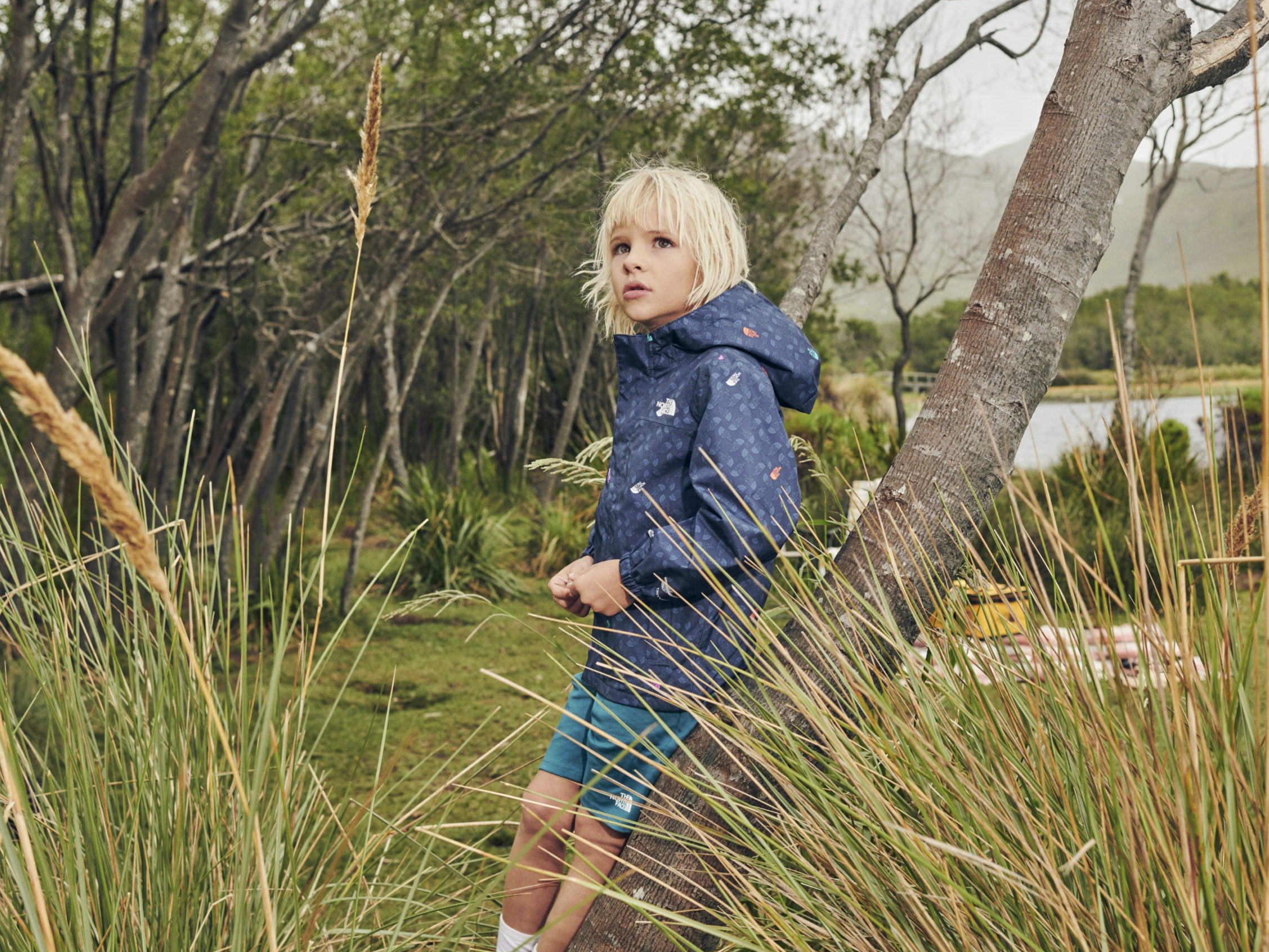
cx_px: 611
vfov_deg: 37.7
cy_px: 477
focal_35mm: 38
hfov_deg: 49.0
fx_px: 1393
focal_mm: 35
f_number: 5.6
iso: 640
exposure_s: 1/400
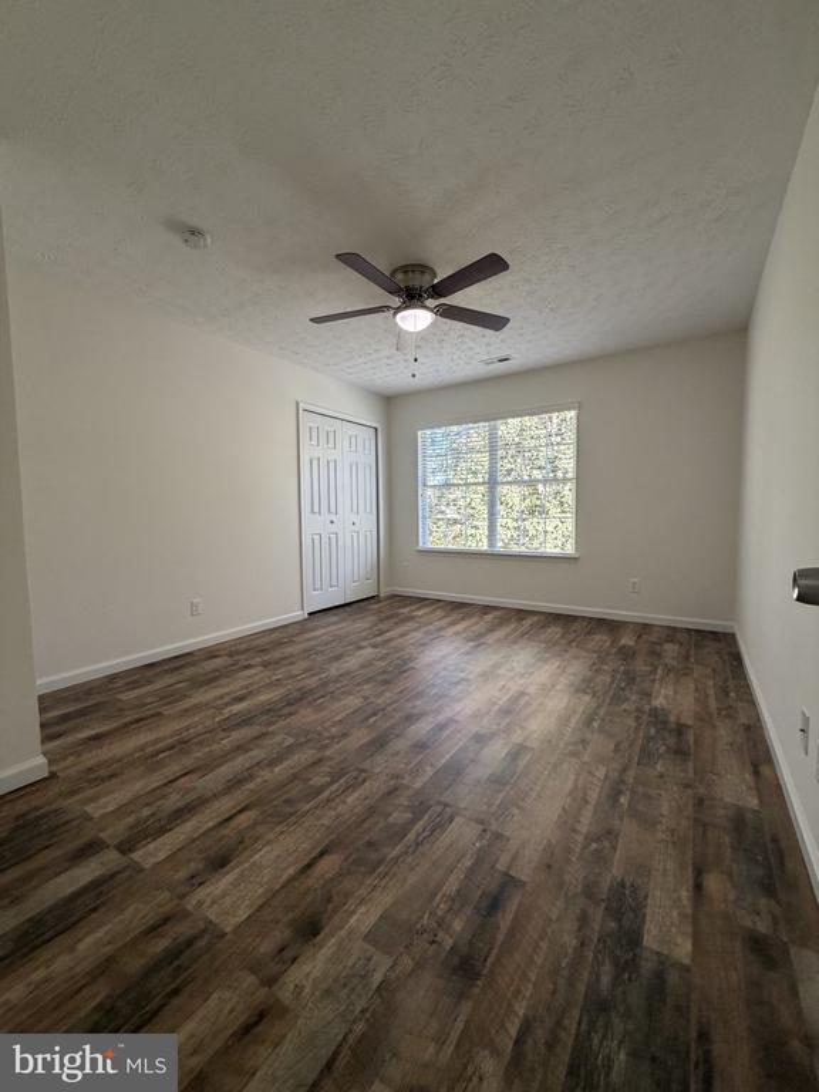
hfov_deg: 85.7
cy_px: 546
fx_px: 442
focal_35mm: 14
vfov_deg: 102.1
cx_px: 410
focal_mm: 2.22
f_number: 2.2
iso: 200
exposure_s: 1/60
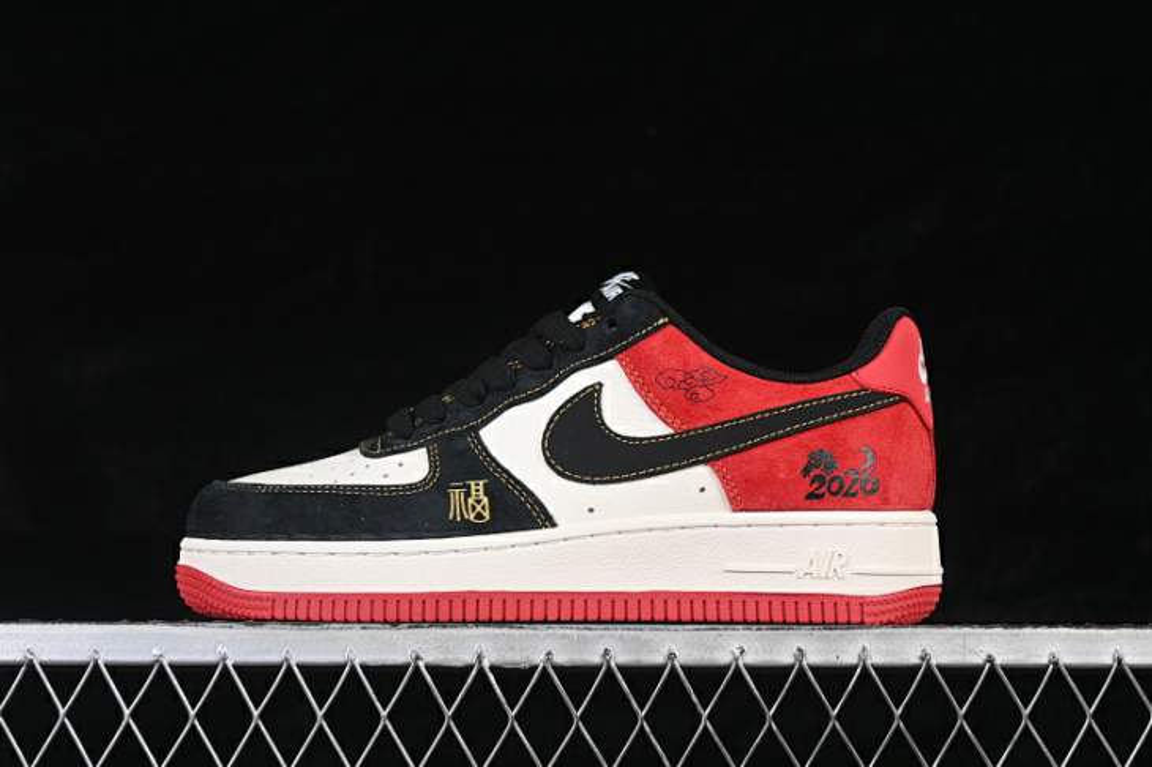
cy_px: 384
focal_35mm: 75
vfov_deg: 18.2
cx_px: 576
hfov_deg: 27.0
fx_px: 2399
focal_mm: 50
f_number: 7.1
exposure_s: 1/60
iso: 160
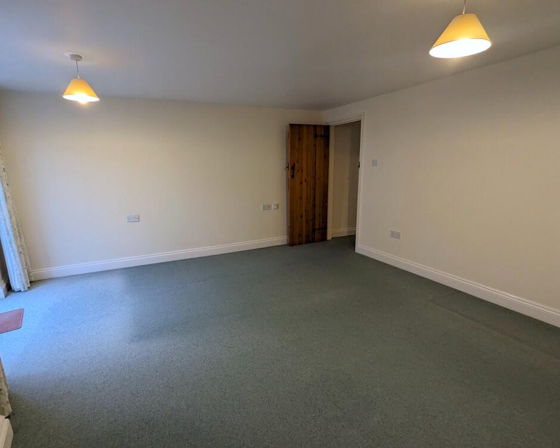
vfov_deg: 77.0
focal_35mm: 17
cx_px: 262
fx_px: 282
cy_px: 226
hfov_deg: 89.5
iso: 149
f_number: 2.2
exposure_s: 1/23.8
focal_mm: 2.35
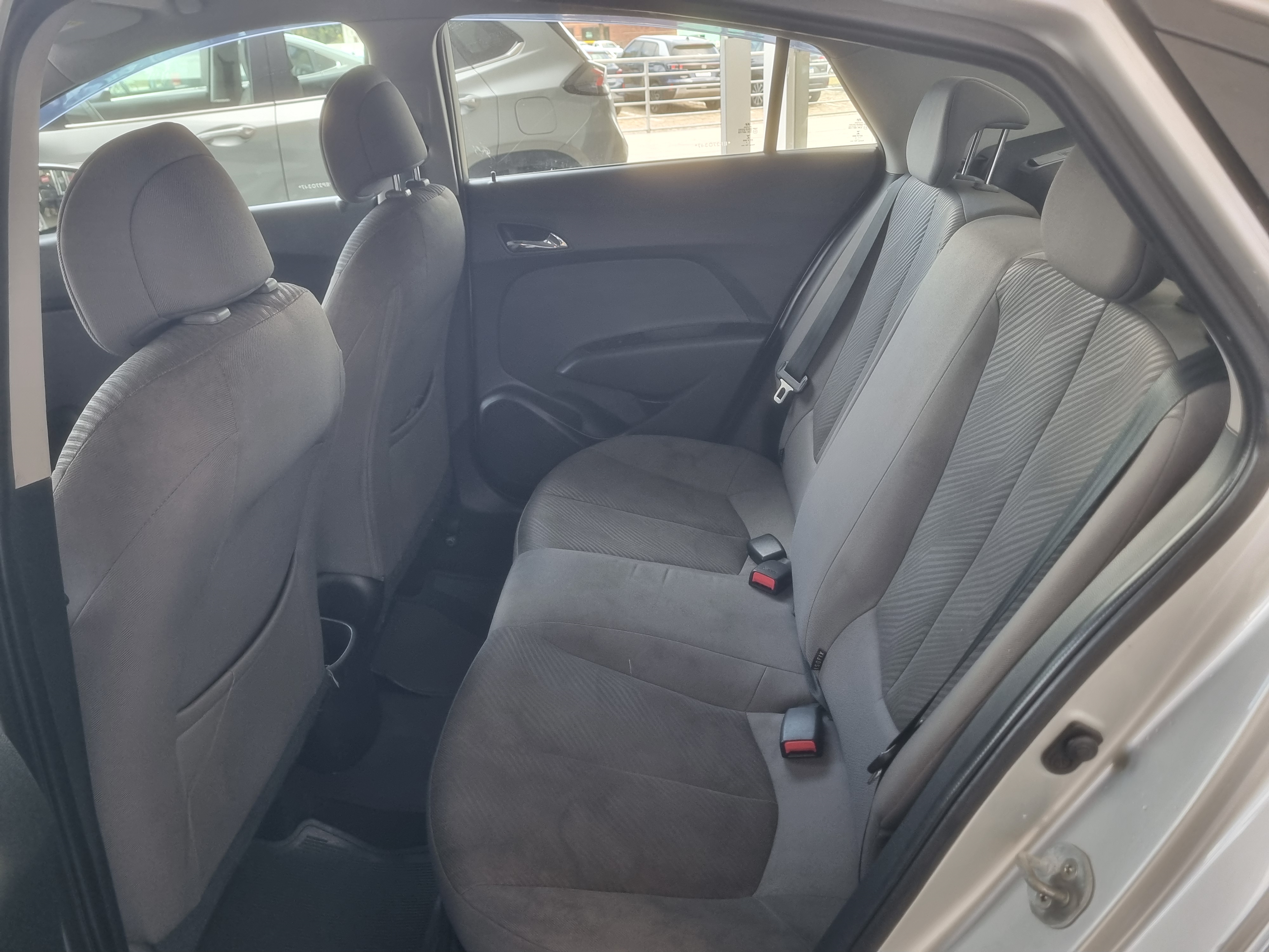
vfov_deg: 53.1
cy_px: 476
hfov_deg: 67.3
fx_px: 953
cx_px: 634
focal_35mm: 26
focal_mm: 5.4
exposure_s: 1/120
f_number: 1.8
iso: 250
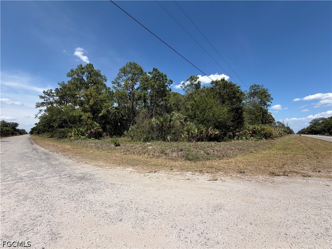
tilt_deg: +3.8
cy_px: 124
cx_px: 166
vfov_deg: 85.7
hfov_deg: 102.1
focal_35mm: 14
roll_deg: +0.7
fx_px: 134
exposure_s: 1/942
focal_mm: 2.22
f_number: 2.2
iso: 20
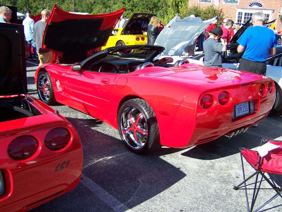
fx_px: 310
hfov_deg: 49.0
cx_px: 141
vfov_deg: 37.8
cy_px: 106
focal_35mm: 38
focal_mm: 6.3
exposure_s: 1/800
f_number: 2.8
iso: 80
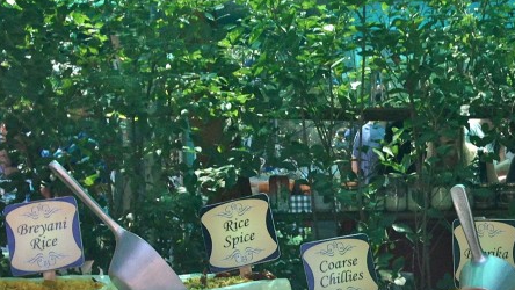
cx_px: 463
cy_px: 406
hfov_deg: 24.8
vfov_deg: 13.9
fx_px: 1134
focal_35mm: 83
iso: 50
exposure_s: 1/185
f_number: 2.4
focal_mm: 4.12
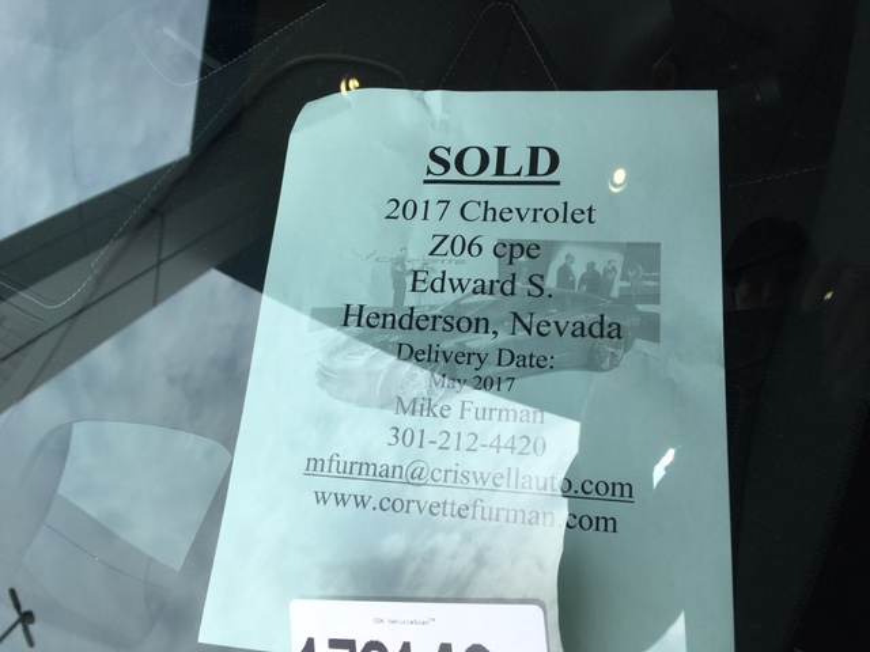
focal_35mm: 29
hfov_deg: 61.7
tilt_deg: -51.5
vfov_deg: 48.2
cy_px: 326
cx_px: 435
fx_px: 729
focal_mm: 4.15
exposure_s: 1/1026
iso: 25
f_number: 2.2
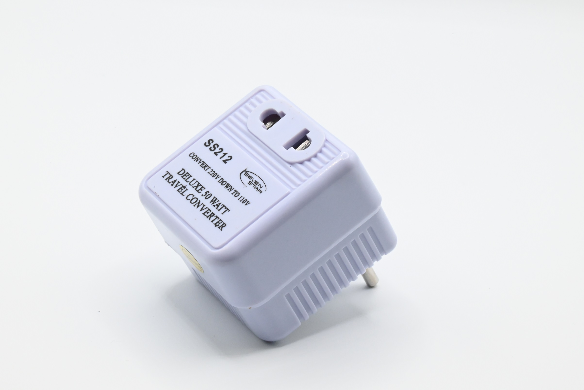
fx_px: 2353
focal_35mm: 145
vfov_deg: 9.5
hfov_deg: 14.1
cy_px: 195
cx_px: 292
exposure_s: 1/30
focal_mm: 145
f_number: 36
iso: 2800
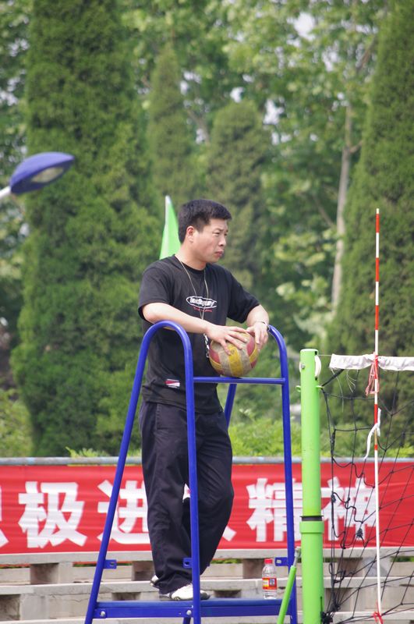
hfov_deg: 4.6
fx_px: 5190
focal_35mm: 300
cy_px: 312
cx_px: 207
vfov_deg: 6.9
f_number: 5.6
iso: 200
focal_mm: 200
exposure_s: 1/250
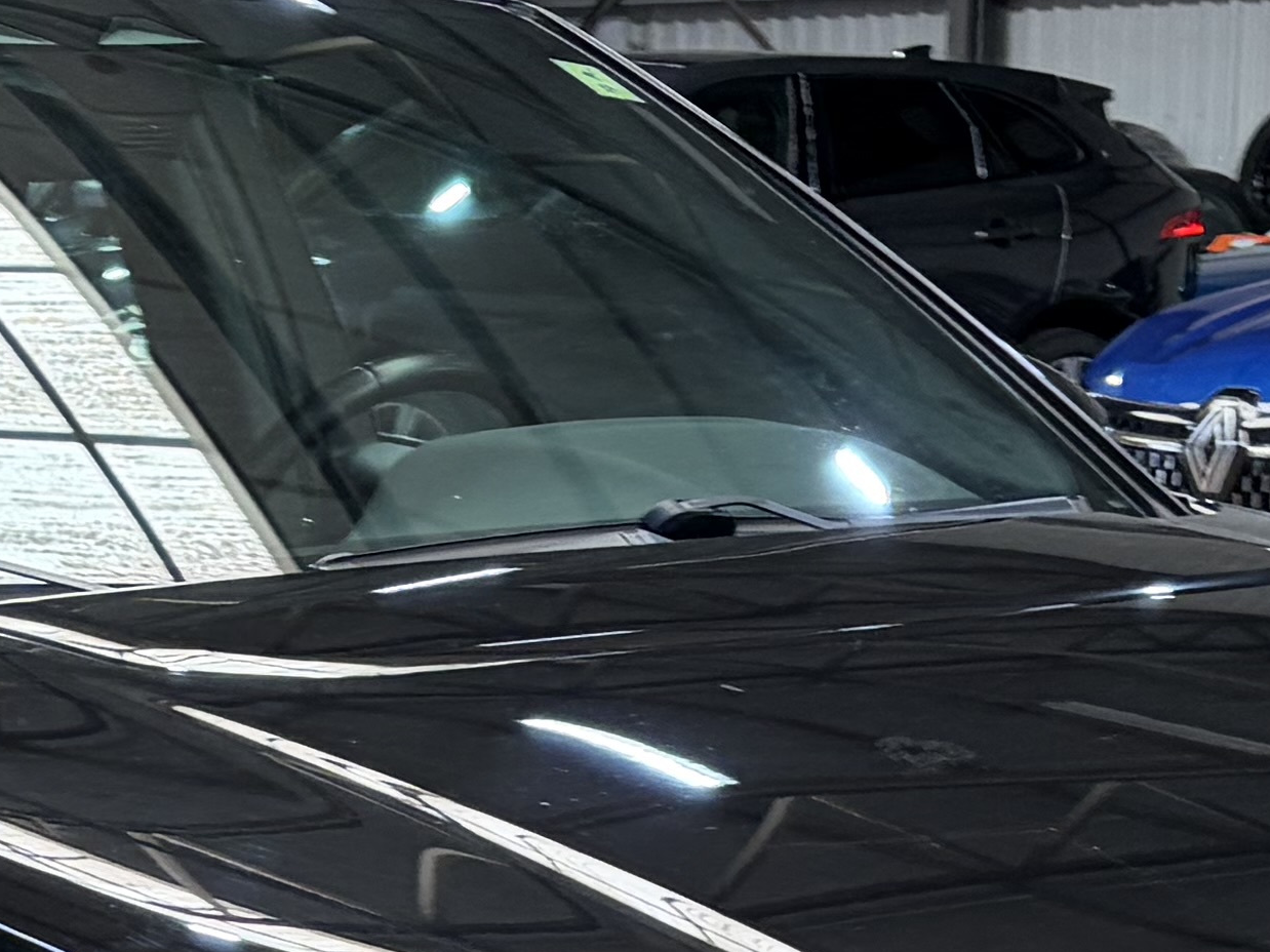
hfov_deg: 16.3
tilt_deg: -17.9
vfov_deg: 11.8
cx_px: 323
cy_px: 1472
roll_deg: -2.2
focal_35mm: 120
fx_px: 4402
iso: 125
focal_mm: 5.96
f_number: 1.6
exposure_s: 1/55
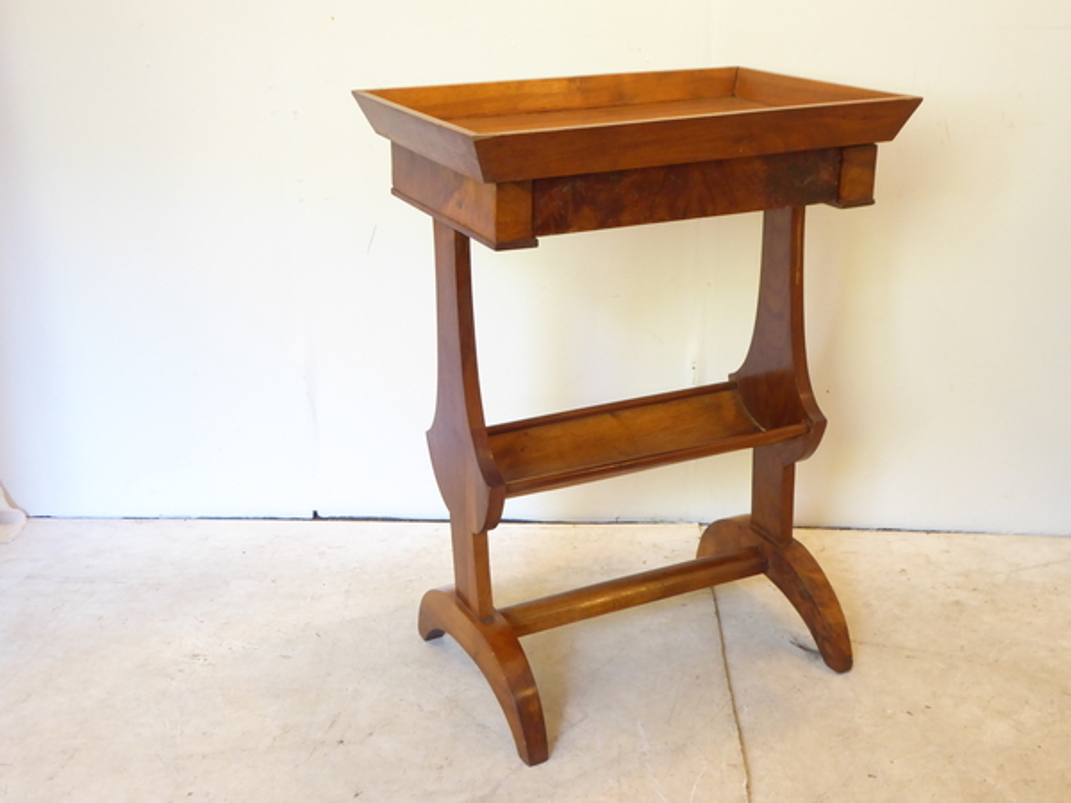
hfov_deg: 44.8
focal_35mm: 42
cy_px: 402
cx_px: 536
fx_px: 1299
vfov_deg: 34.3
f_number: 3.8
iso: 400
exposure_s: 1/13
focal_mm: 7.2
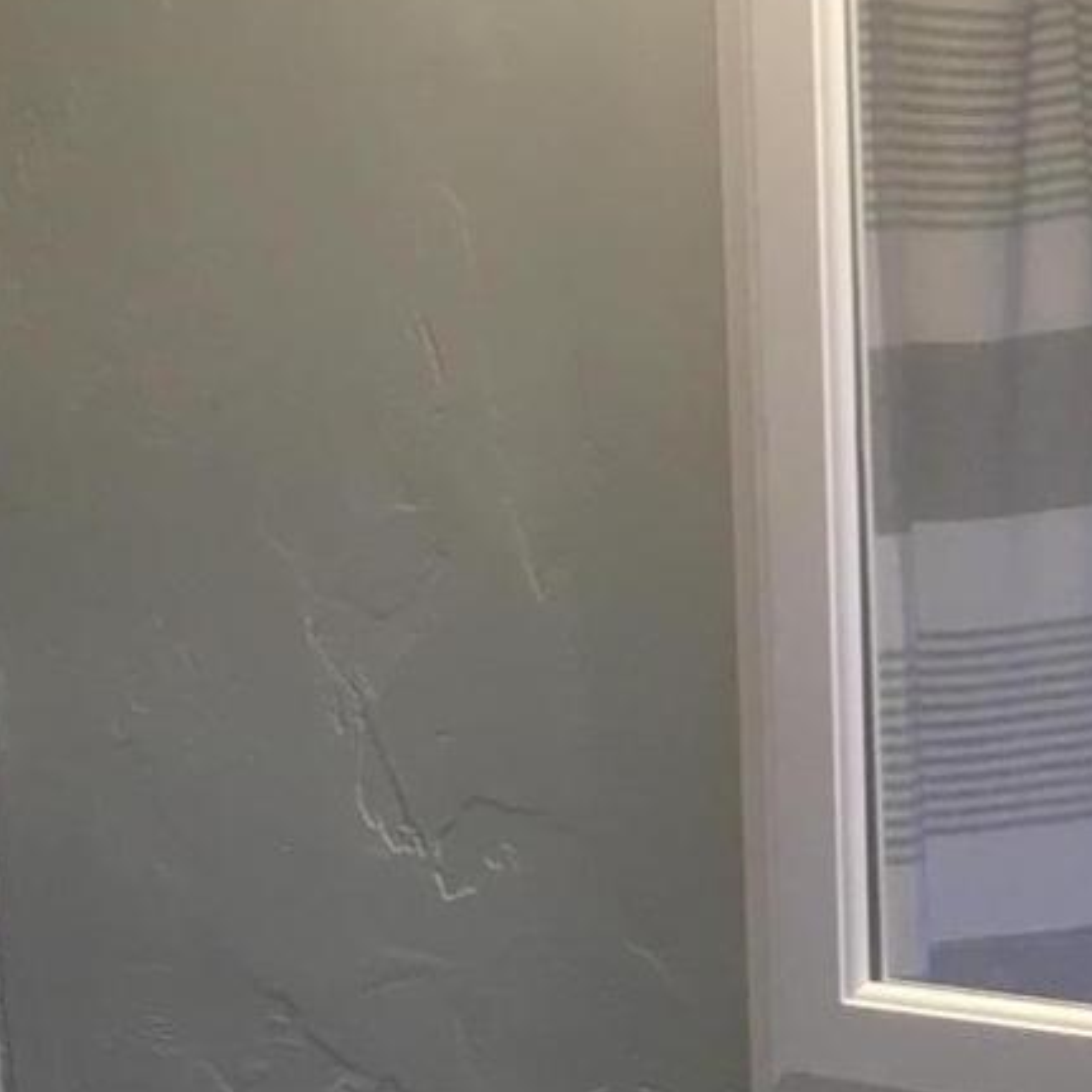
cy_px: 1363
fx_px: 4247
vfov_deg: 14.1
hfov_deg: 14.5
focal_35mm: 119
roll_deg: +1.8
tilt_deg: -14.2
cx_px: 978
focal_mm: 4.15
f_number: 2.2
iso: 32
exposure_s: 1/30
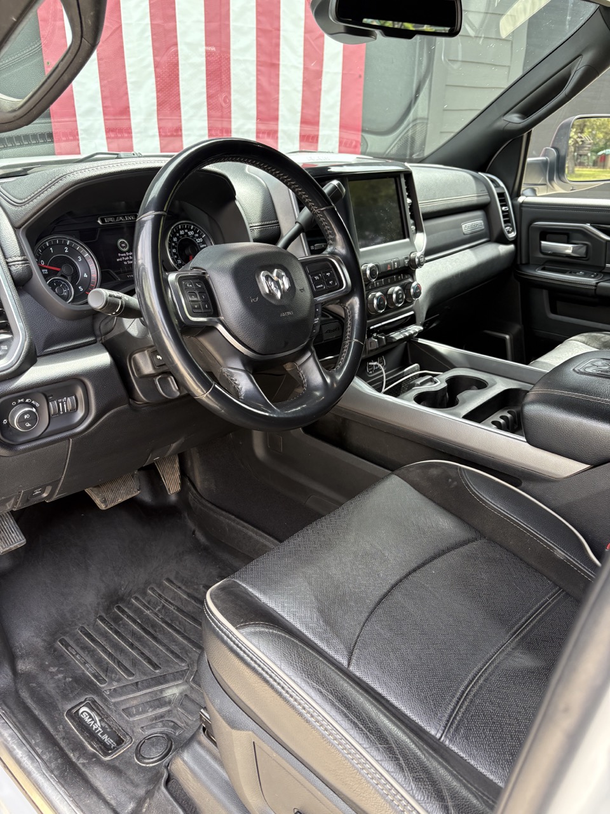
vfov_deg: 67.3
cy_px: 407
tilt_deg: -25.8
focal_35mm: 26
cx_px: 305
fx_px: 611
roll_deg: -2.6
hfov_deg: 53.1
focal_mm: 5.96
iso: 64
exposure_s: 1/243
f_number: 1.6
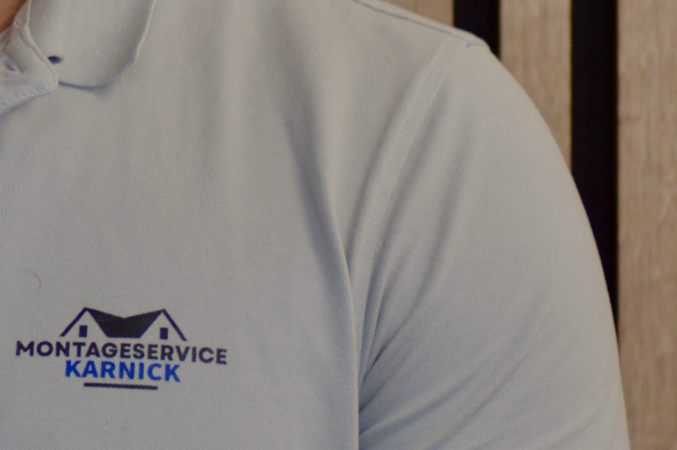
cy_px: -199
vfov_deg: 3.7
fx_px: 6858
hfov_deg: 5.6
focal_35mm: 365
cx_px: -135
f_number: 4
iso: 900
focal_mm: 70
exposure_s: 1/125
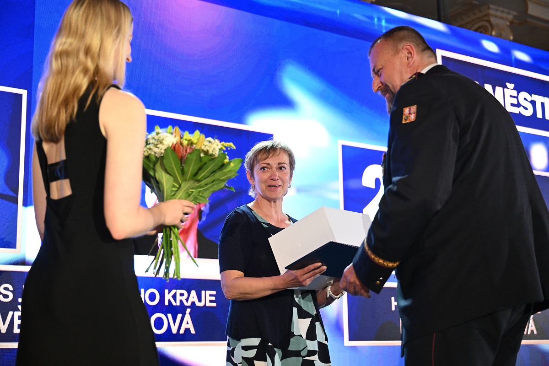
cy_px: 183
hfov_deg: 36.2
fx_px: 839
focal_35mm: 55
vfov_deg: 24.6
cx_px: 274
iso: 4000
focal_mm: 55
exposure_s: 1/250
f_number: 3.2
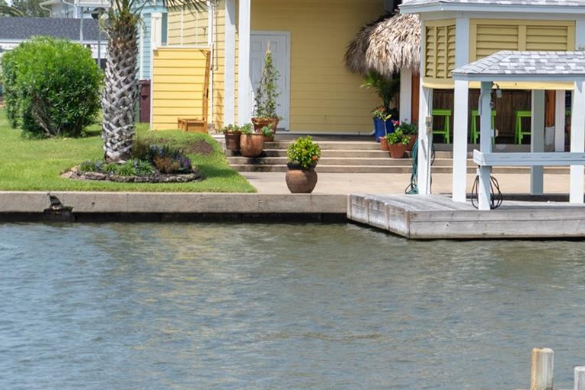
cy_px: 83
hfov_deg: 10.2
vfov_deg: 6.9
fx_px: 3250
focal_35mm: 200
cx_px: 574
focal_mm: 50
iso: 100
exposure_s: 1/500
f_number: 5.6
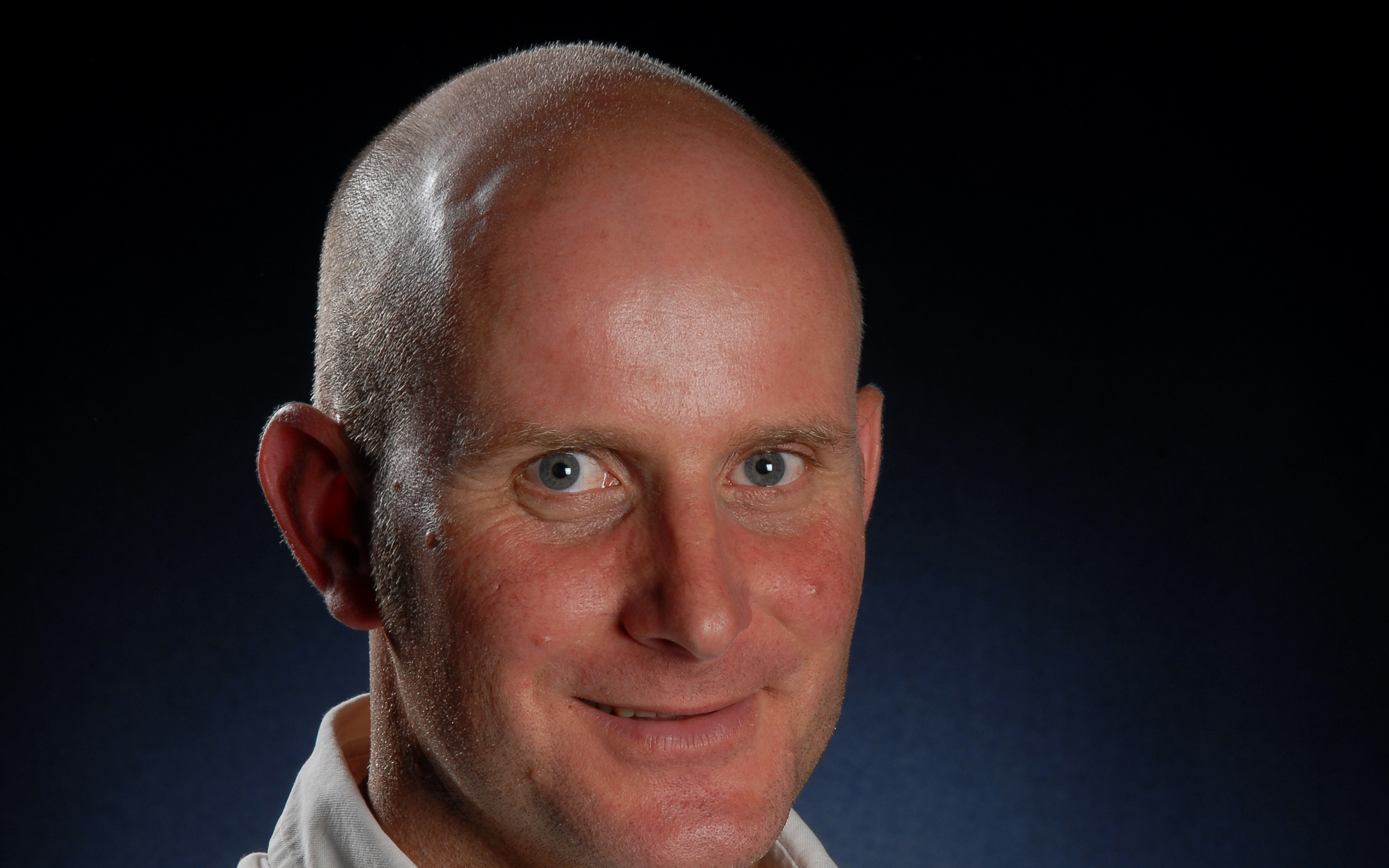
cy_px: 592
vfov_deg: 4.9
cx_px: 647
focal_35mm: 266
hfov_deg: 7.9
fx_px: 10056
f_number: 11
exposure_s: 1/125
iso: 125
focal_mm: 135
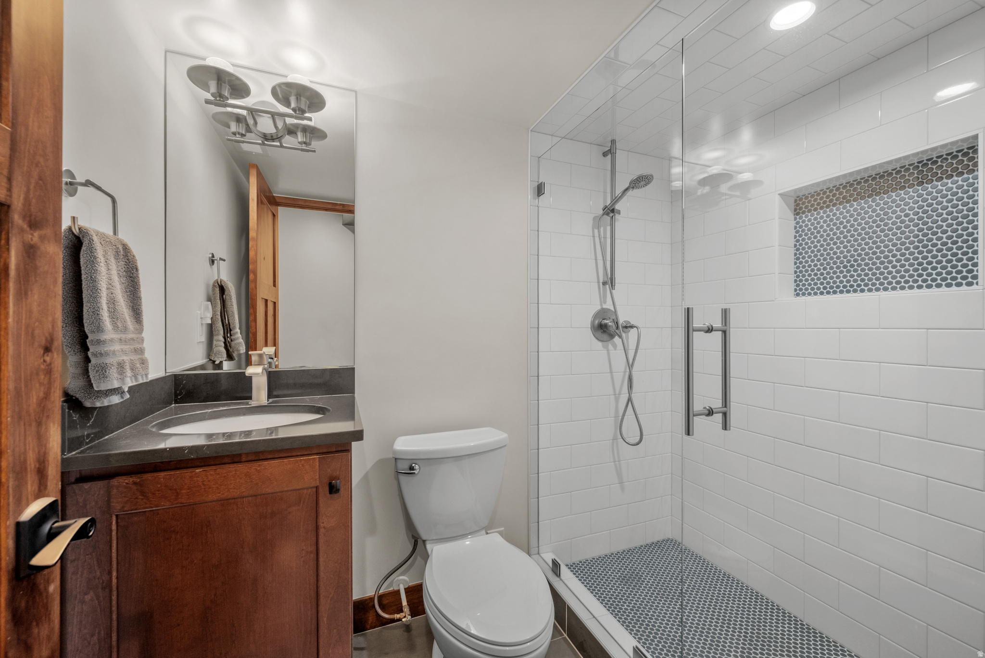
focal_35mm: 14
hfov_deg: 104.2
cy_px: 329
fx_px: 383
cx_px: 492
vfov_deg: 81.3
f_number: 8
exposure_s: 1
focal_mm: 14
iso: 500
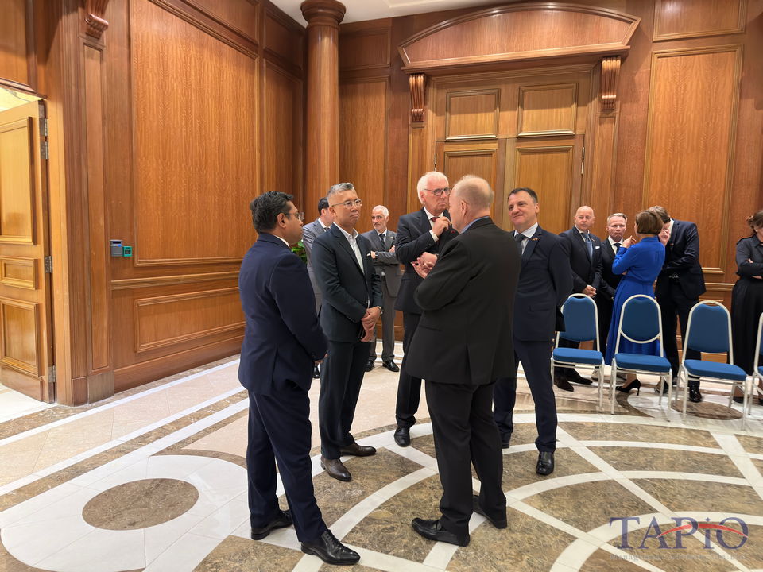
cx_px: 382
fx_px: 529
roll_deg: -1.0
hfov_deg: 71.6
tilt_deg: -4.9
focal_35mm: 24
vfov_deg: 56.8
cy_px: 286
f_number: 1.78
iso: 500
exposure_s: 1/33
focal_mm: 6.86
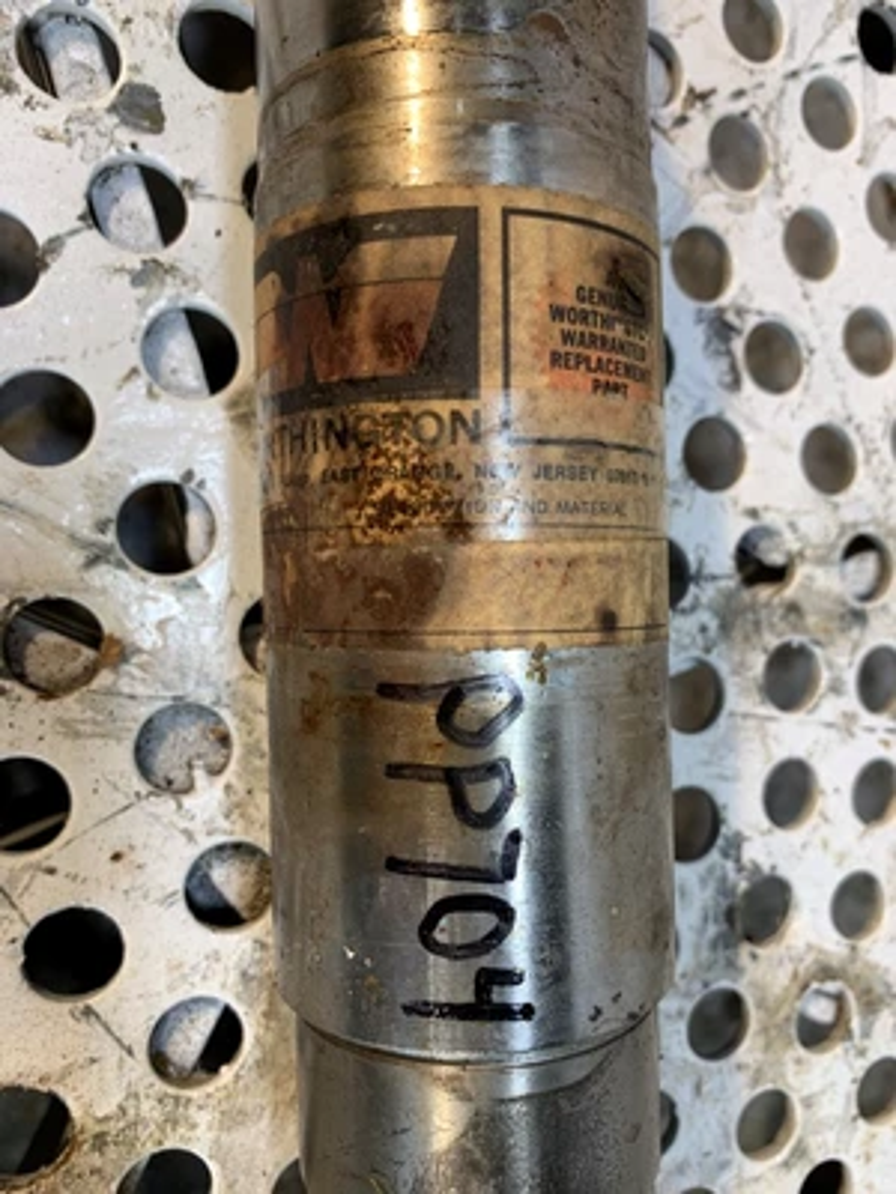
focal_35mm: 26
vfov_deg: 67.3
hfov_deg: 53.1
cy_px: 597
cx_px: 448
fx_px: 897
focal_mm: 4.25
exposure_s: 1/120
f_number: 1.8
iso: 64
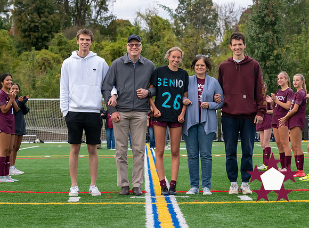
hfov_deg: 17.5
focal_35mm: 113
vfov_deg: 13.0
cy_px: 107
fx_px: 1004
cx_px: 192
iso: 4000
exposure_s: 1/800
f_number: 5.6
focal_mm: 86
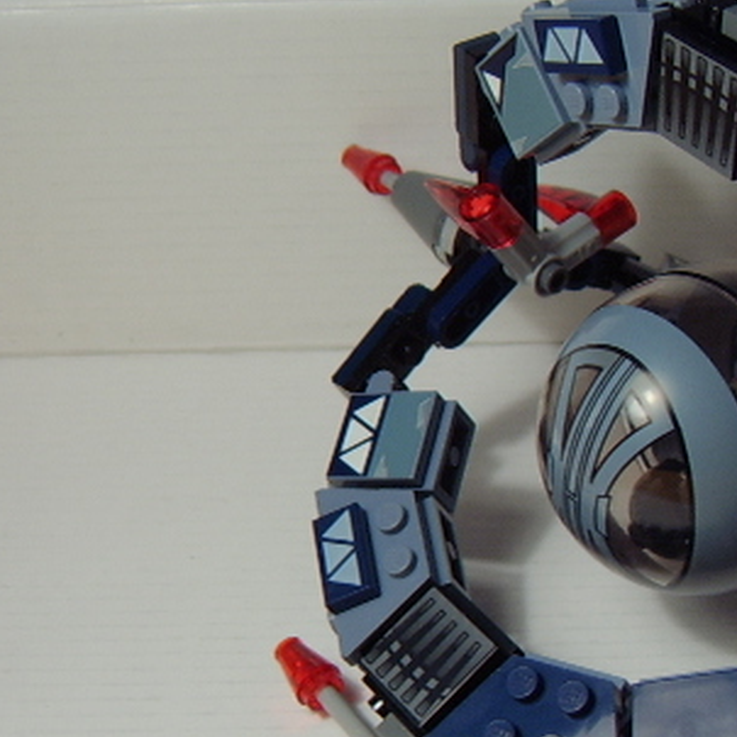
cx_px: 632
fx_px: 1397
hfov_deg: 28.6
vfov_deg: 29.5
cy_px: 425
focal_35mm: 58
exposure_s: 1/50
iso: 100
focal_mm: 8.13
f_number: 2.7
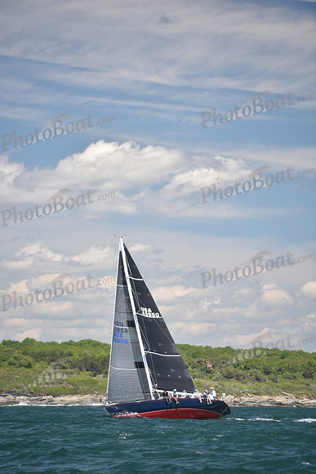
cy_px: 237
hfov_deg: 6.9
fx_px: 2632
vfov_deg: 10.3
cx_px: 158
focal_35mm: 200
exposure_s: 1/1000
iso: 200
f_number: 3.5
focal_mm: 200
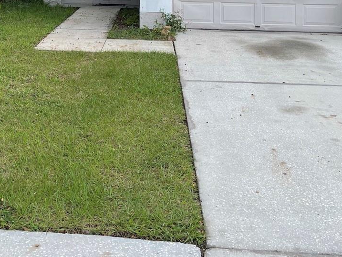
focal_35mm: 58
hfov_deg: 32.7
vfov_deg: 23.8
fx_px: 573
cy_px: -20
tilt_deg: -1.0
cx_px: 96
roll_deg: -0.5
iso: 32
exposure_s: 1/824
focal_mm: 5.1
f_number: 1.6
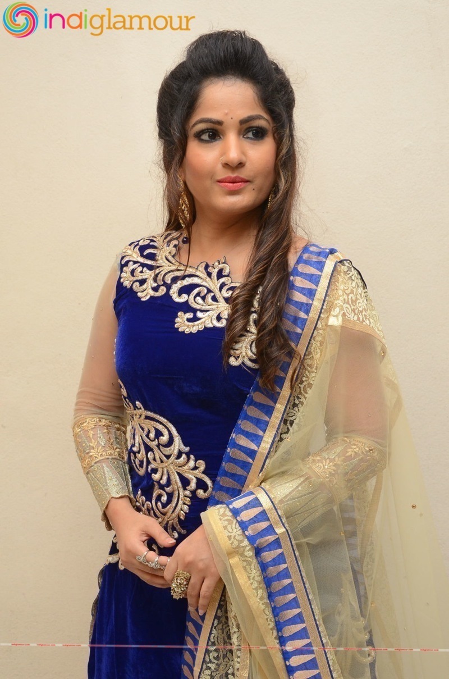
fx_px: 1269
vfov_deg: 29.9
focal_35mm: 68
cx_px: 224
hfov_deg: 20.1
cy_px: 340
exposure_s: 1/100
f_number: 6.3
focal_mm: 45
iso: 1000
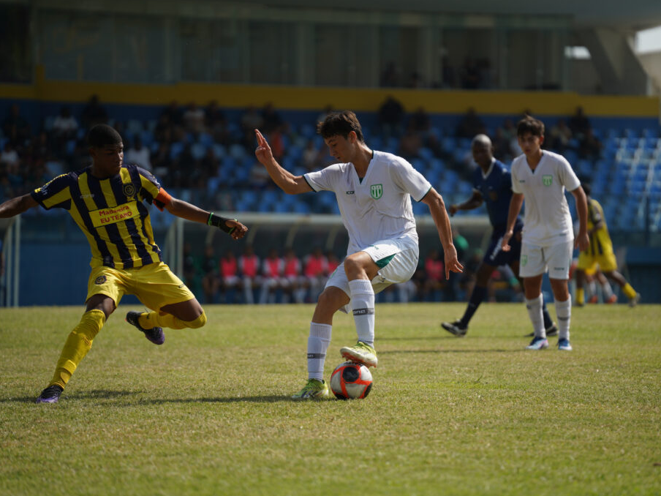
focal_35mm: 196
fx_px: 3743
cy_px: 248
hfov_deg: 10.1
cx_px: 374
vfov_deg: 7.6
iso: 100
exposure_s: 1/2000
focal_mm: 180
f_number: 2.8
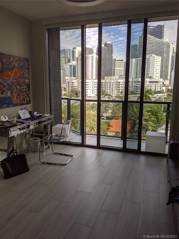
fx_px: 186
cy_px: 120
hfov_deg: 51.4
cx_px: 90
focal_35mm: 27
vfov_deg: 65.3
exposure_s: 1/1675
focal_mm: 4.44
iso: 54
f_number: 1.8
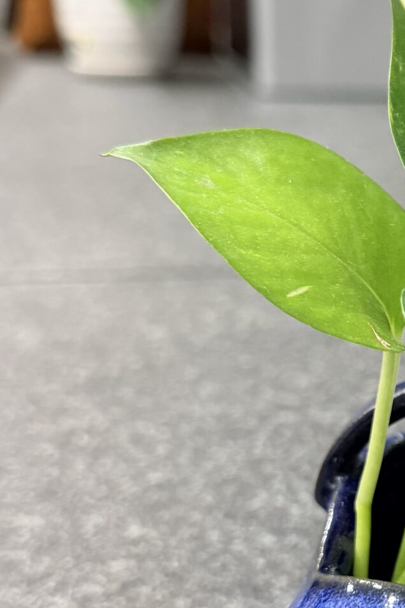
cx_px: 489
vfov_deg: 30.0
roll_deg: -2.6
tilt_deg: -18.1
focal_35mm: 67
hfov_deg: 19.1
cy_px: 351
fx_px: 1131
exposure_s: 1/60
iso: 500
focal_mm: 6.76
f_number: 1.78
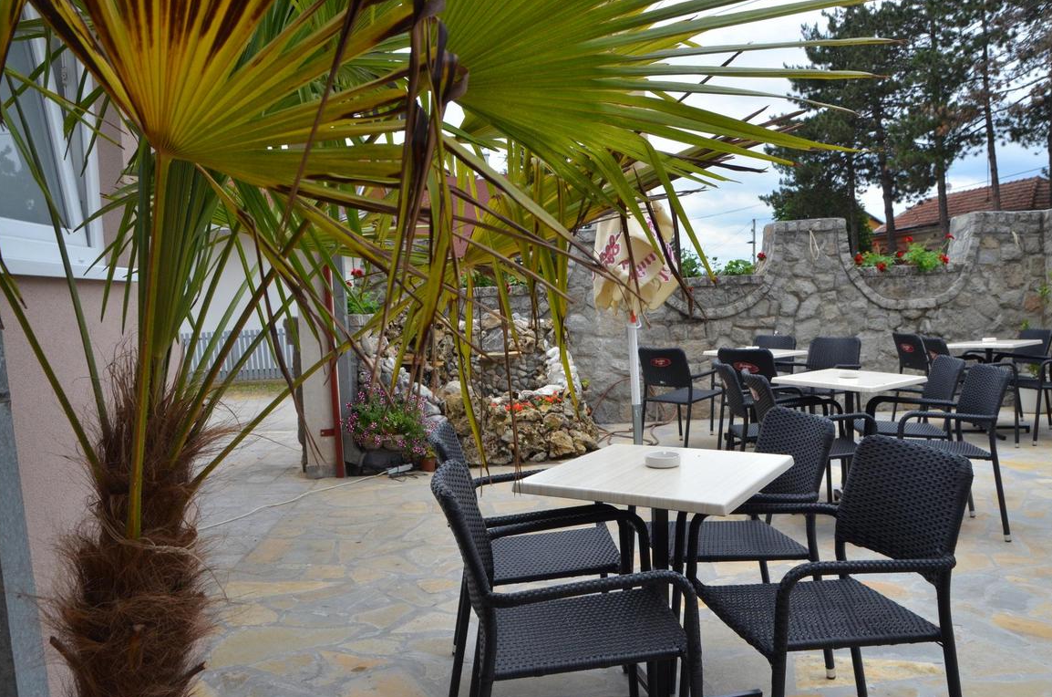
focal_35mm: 27
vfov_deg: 48.5
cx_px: 541
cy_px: 357
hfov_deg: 68.4
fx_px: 773
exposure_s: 1/1000
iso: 640
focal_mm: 17
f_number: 9
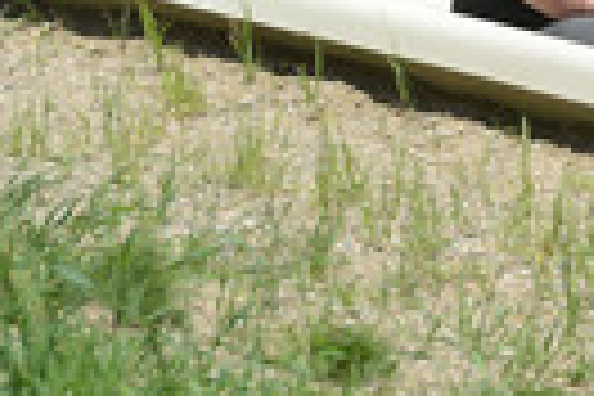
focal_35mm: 591
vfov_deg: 2.3
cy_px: 160
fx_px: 9751
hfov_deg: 3.5
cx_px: 855
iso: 400
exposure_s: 1/1250
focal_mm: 195
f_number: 6.3
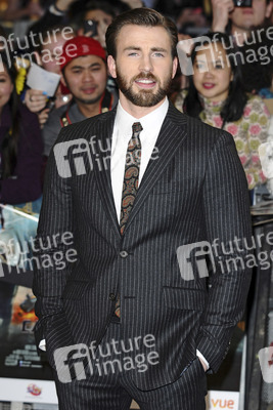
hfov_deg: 10.6
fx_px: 1466
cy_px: 205
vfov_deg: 15.9
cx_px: 136
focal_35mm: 129
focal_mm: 86
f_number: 4
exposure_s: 1/200
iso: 320
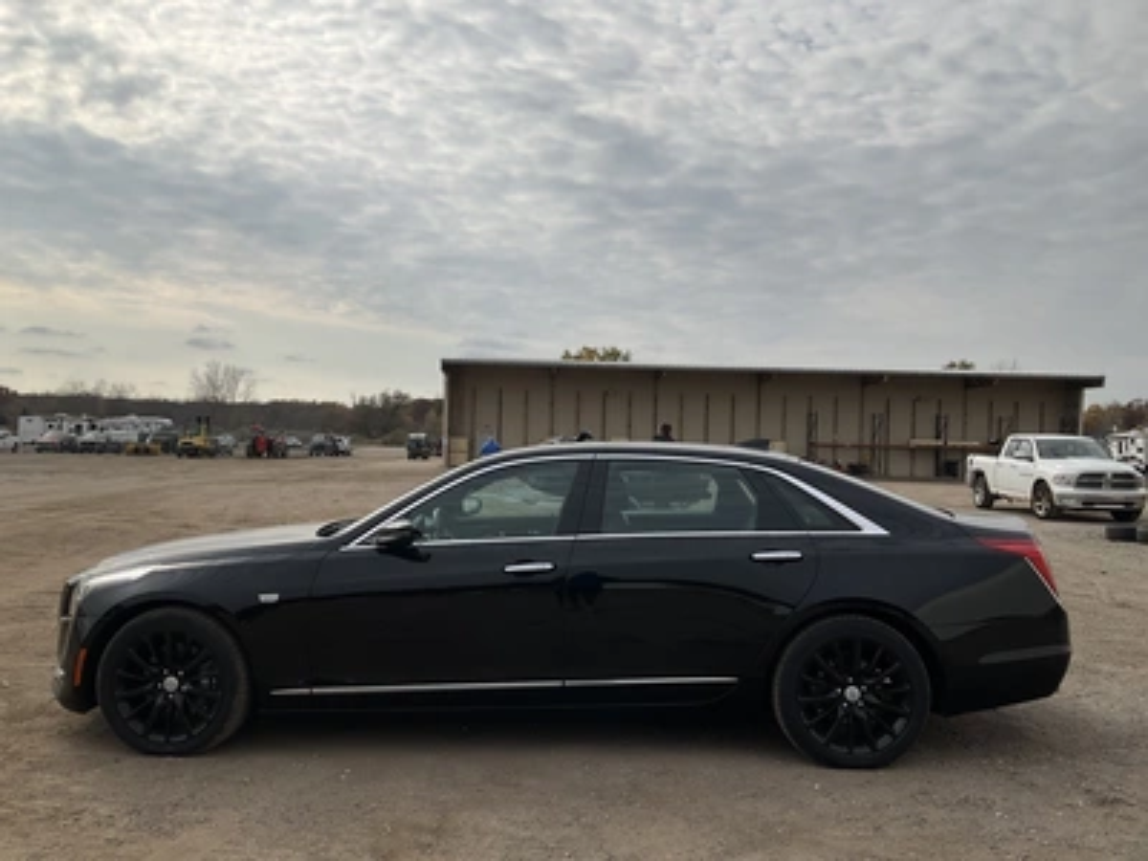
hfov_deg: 61.7
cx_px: 574
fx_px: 962
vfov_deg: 48.2
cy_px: 430
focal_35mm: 29
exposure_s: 1/3788
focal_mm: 3
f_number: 1.8
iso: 25
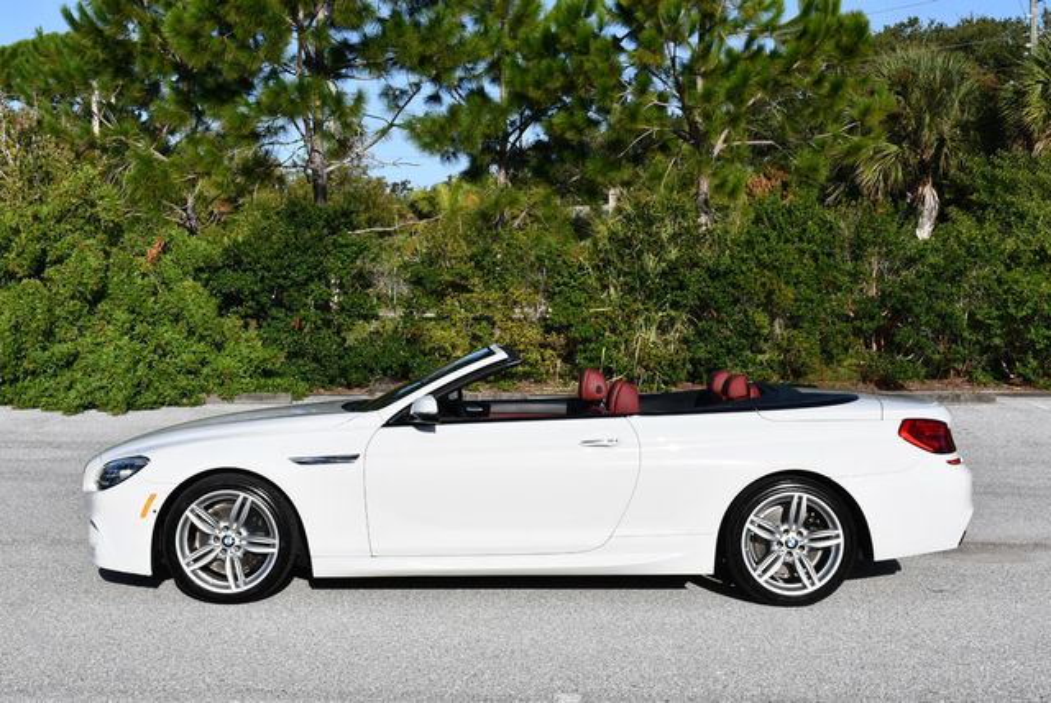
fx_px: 1519
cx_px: 526
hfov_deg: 38.2
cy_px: 352
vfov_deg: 26.0
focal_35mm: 52
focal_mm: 26
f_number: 9
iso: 100
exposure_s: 1/320
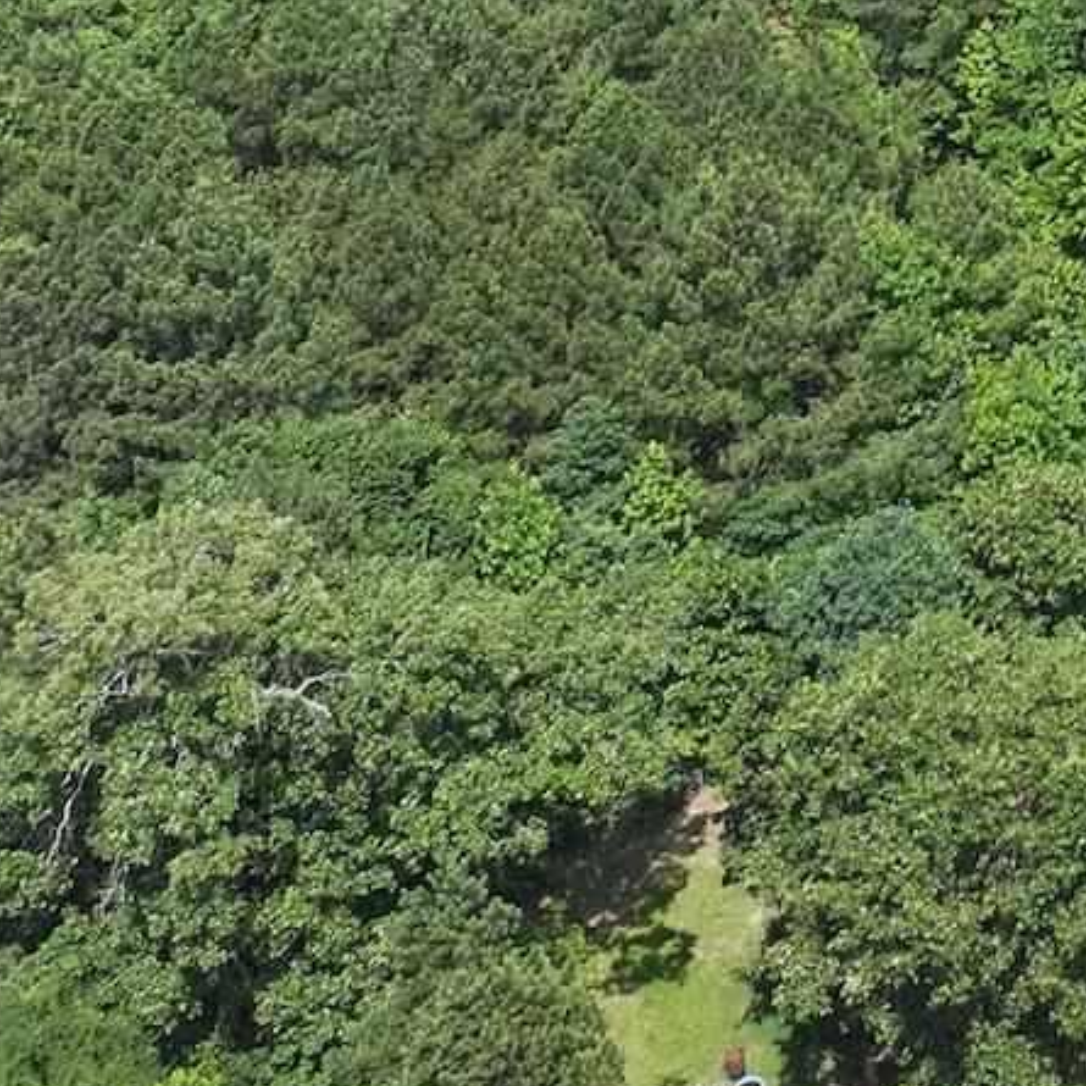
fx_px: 4224
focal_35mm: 119
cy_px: -965
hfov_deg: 13.2
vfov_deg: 13.0
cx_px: 1957
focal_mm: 12.29
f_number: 2.8
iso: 100
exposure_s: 1/1600
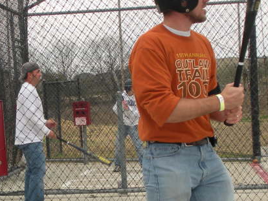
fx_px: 689
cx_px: 107
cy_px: 156
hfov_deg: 22.0
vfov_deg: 16.5
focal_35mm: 89
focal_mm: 6.3
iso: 88
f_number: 3.5
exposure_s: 1/157
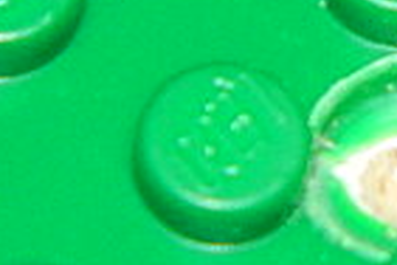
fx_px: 7829
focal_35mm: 710
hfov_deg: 2.9
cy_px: 161
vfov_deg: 1.9
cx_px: 436
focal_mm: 27
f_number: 13.9
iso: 200
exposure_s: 1/60
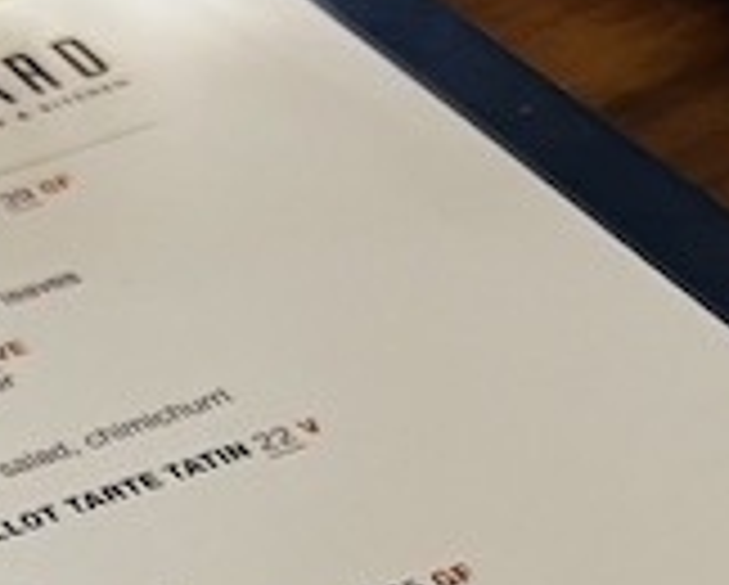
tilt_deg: -42.1
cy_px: 999
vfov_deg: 9.3
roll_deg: +14.1
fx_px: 3456
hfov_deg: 10.9
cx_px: -742
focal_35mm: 160
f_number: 1.5
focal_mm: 5.7
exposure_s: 1/33
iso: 400
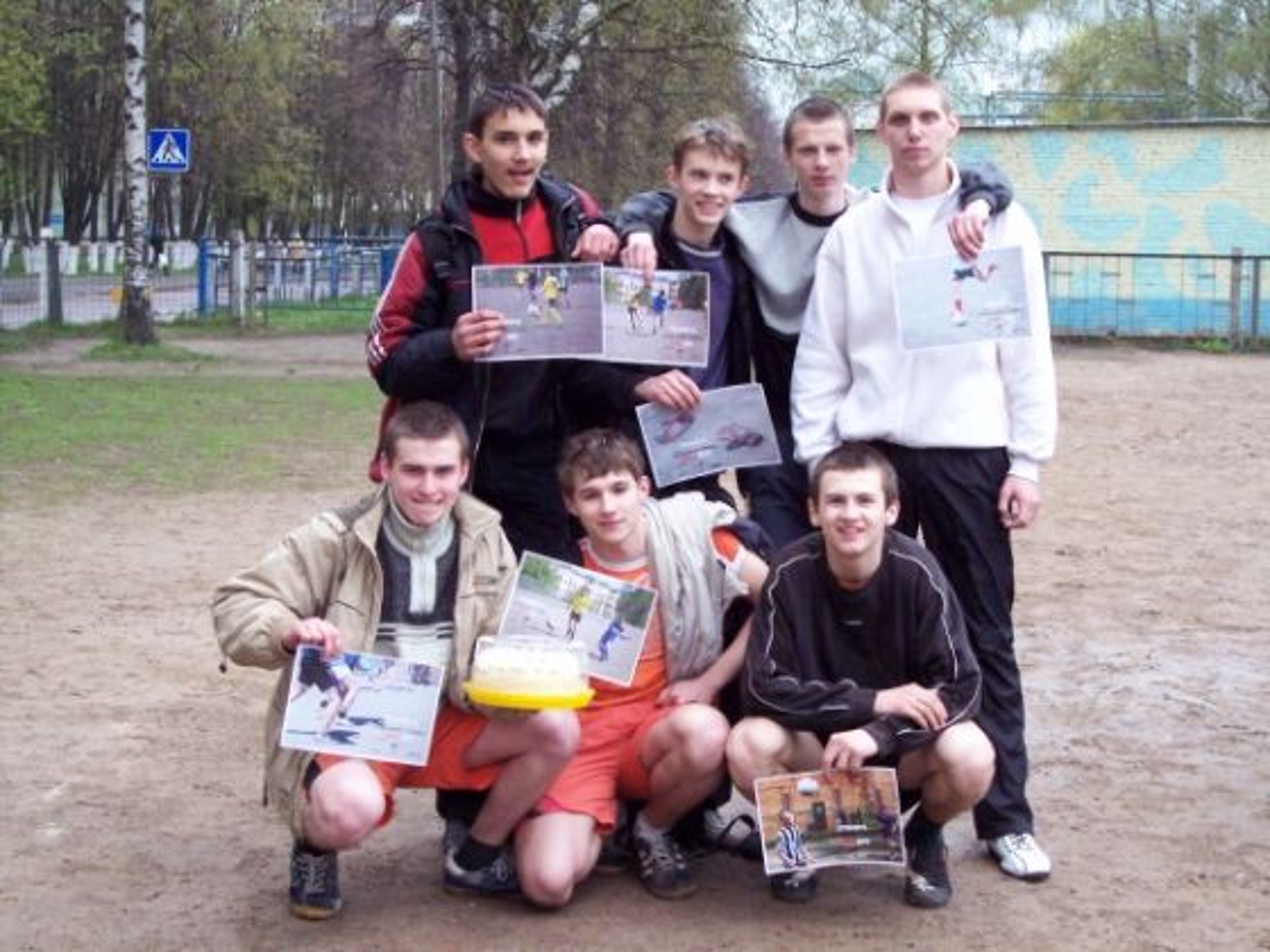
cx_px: 635
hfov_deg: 29.8
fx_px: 2385
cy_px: 476
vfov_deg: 22.6
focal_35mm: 65
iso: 400
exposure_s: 1/90
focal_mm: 13.3
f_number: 3.4
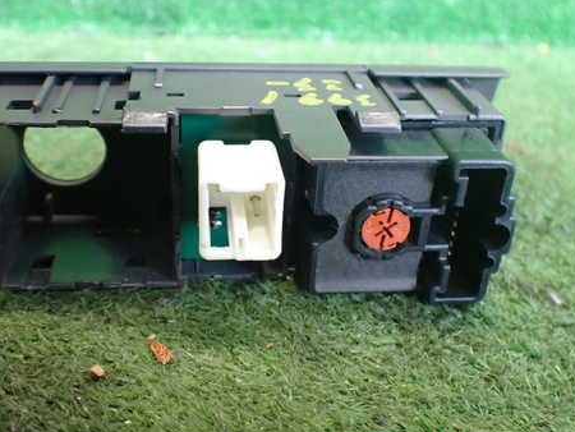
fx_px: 665
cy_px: 181
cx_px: 259
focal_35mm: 40
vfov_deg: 35.9
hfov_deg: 46.7
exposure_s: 1/60
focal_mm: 5.4
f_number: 2.3
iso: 800
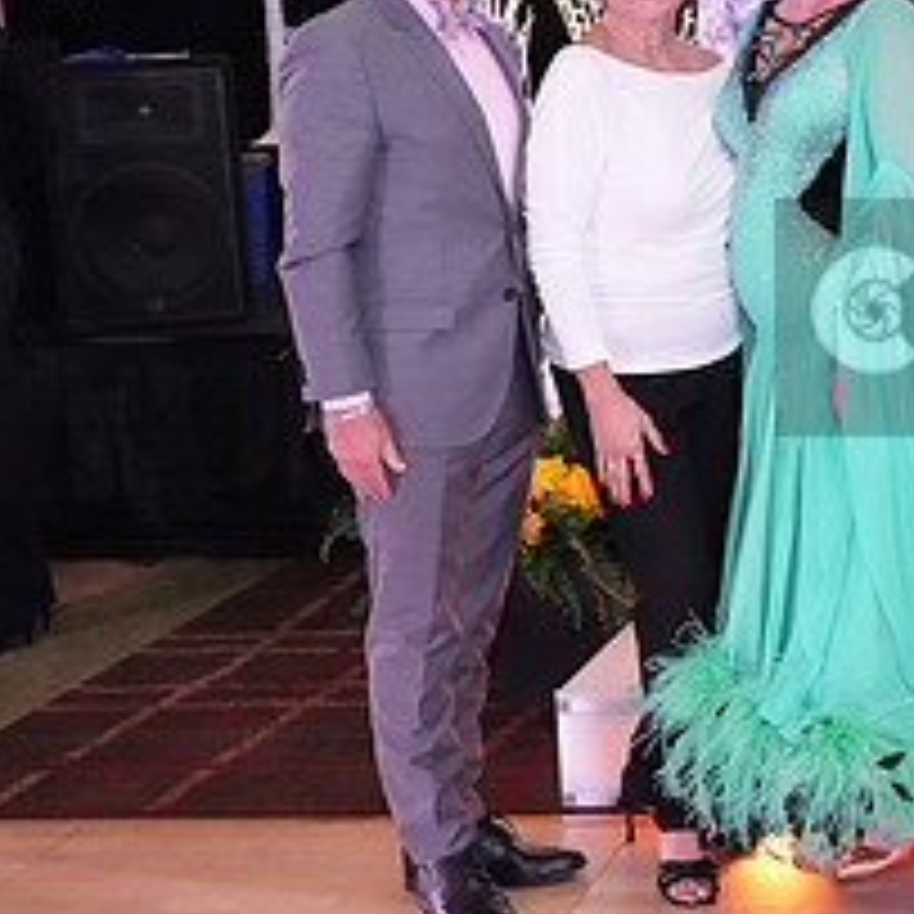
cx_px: 1265
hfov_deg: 19.5
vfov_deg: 21.6
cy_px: 317
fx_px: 2390
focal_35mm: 80
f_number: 7.1
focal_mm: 33
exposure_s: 1/250
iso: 8000
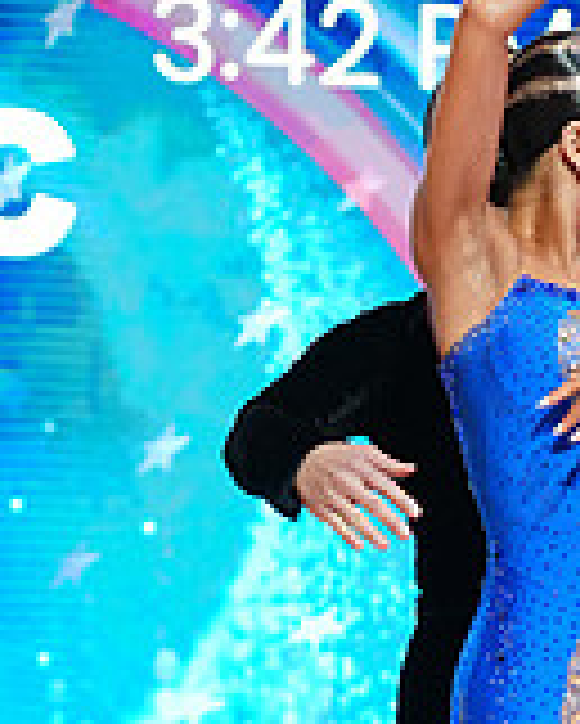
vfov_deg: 7.7
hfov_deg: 6.3
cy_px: 967
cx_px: 510
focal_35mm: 247
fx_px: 5295
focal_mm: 73
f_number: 4
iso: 2500
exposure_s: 1/320
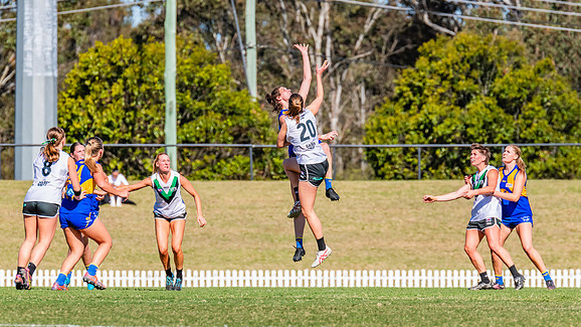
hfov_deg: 4.2
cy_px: 140
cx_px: 289
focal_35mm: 511
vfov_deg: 2.4
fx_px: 7872
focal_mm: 420
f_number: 10
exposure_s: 1/1250
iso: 640
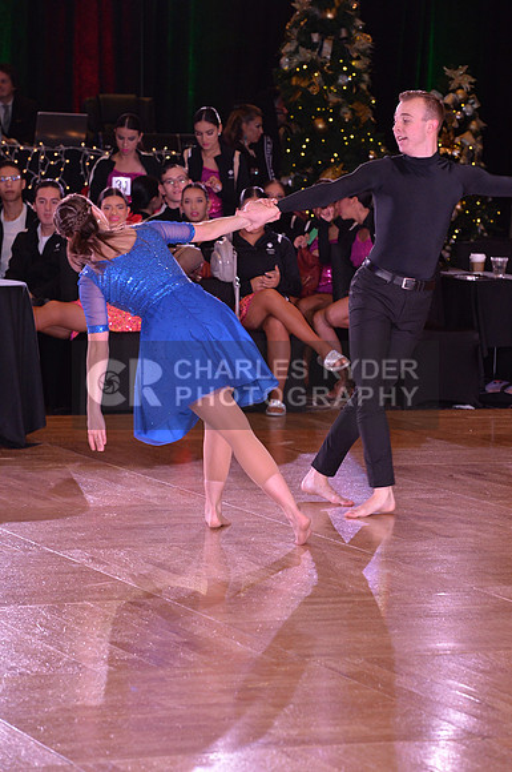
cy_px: 386
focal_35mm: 140
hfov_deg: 9.8
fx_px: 2995
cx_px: 256
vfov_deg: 14.7
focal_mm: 140
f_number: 6.3
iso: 2000
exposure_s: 1/250
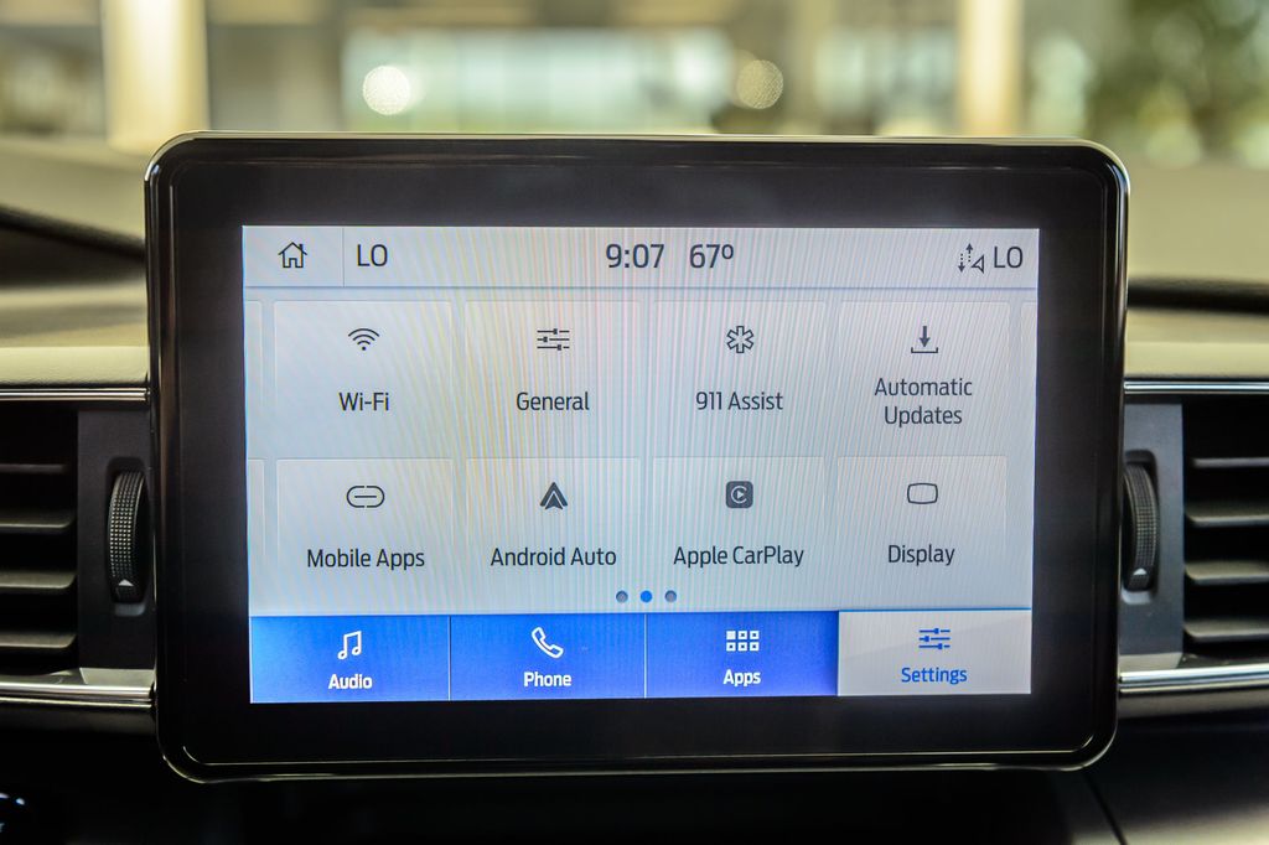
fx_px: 1586
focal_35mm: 45
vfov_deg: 29.8
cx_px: 634
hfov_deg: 43.6
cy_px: 422
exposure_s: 1/250
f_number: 4
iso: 400
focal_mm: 45
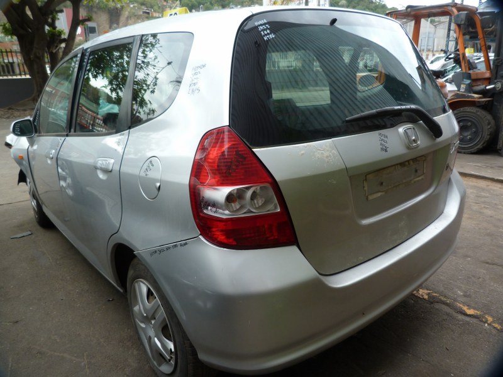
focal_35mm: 25
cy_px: 188
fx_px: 363
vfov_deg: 54.9
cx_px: 252
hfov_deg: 69.4
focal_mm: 4.5
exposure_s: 1/60
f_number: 2.8
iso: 80
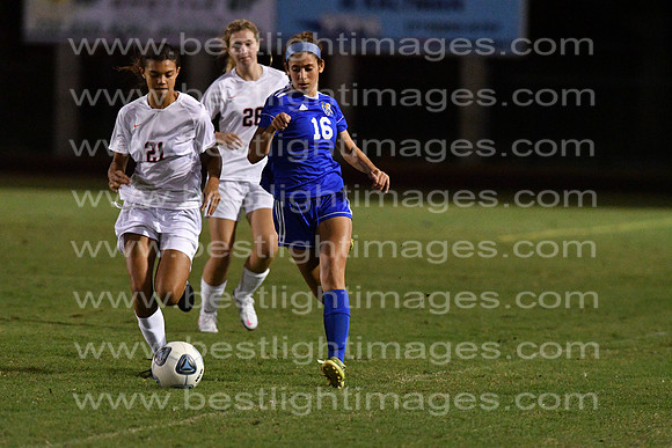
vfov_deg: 3.1
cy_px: 224
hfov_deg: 4.6
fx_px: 8402
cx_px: 336
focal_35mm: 450
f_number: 3.5
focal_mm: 300
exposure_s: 1/640
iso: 10000
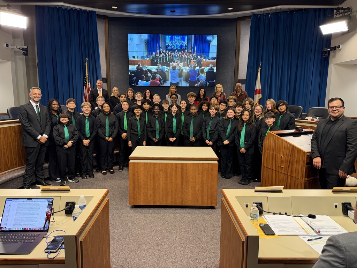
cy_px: 134
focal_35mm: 24
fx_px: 248
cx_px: 178
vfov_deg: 56.8
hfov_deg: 71.6
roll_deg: +0.2
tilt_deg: -8.6
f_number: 1.78
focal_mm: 6.76
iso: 500
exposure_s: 1/60
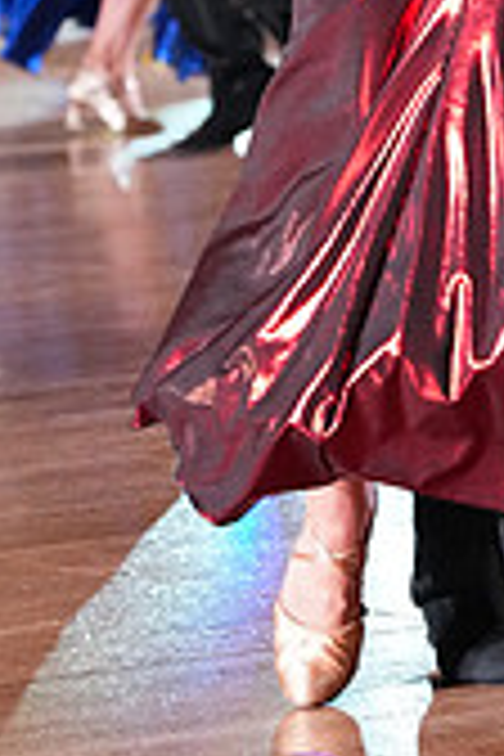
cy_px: -266
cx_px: 461
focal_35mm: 334
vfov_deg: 6.1
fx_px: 7013
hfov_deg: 4.1
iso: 8000
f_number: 4.5
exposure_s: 1/400
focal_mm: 97
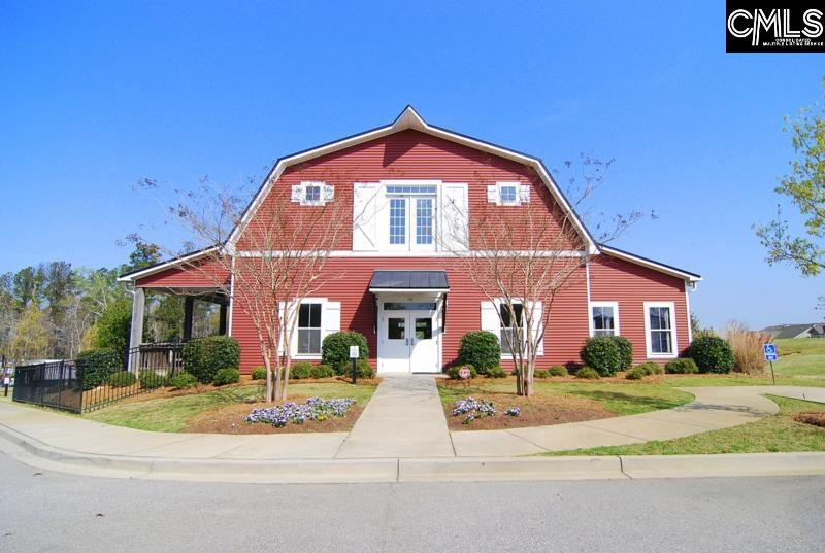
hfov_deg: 81.1
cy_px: 276
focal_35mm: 21
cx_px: 412
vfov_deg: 59.7
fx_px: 482
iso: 400
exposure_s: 1/2500
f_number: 4.5
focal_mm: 14
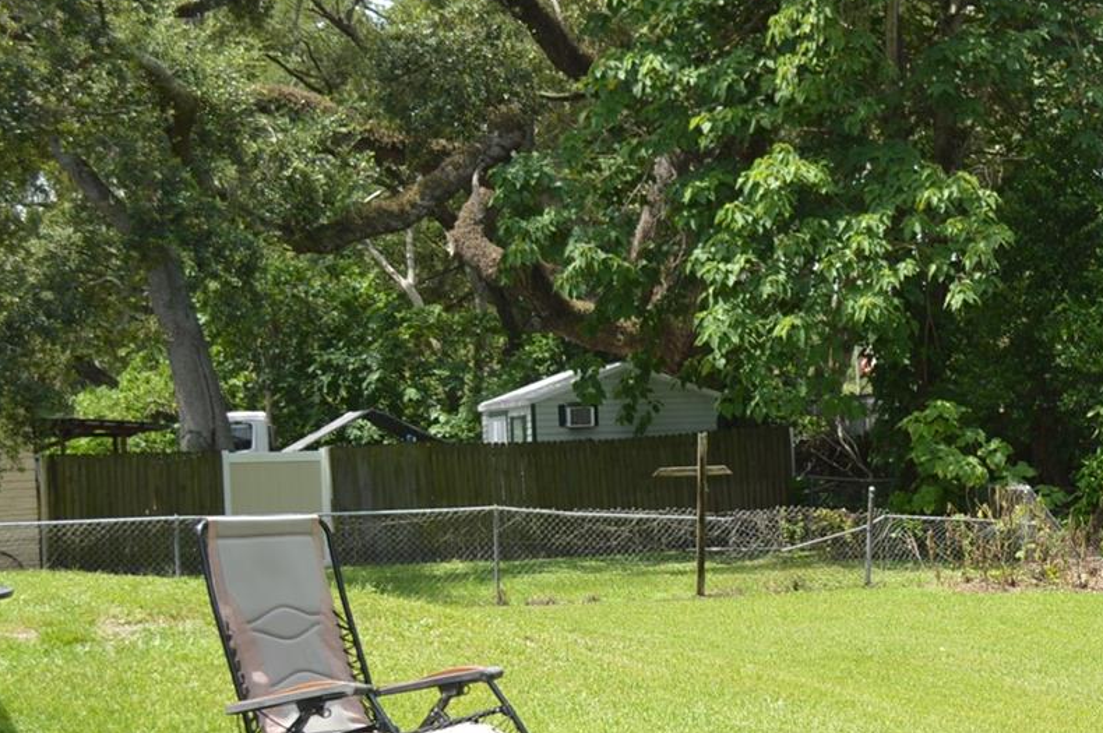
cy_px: 542
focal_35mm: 79
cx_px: 1068
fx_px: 2418
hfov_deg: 24.7
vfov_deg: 17.2
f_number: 5
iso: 100
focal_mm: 26
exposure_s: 1/200
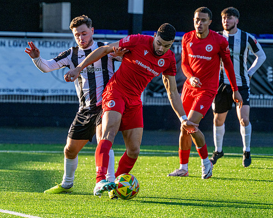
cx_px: 110
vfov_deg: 4.5
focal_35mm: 345
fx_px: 2786
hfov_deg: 5.6
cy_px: 162
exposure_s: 1/3200
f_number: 4
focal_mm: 195
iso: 400
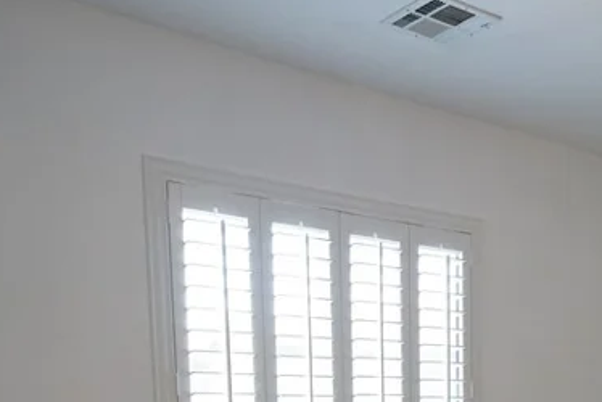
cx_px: 467
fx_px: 870
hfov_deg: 37.0
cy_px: 522
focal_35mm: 52
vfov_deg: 23.1
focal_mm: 19
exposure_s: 1/250
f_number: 5.6
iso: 3200
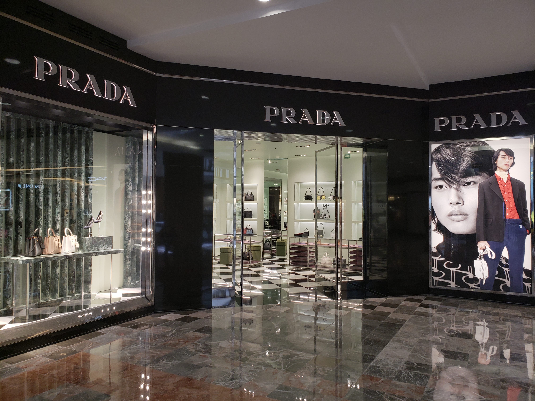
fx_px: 402
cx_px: 268
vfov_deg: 53.1
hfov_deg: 67.3
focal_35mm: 26
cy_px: 200
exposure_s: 1/60
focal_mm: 4.3
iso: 125
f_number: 2.4
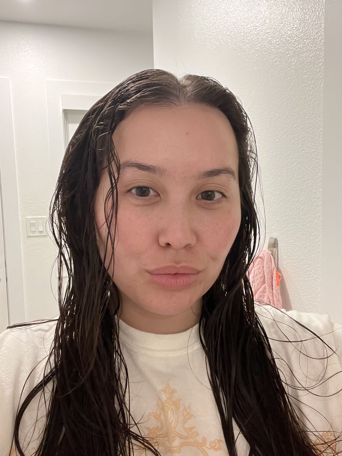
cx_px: 171
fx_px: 395
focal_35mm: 30
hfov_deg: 46.8
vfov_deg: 60.0
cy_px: 228
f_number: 2.2
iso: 640
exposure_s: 1/30
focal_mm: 2.71
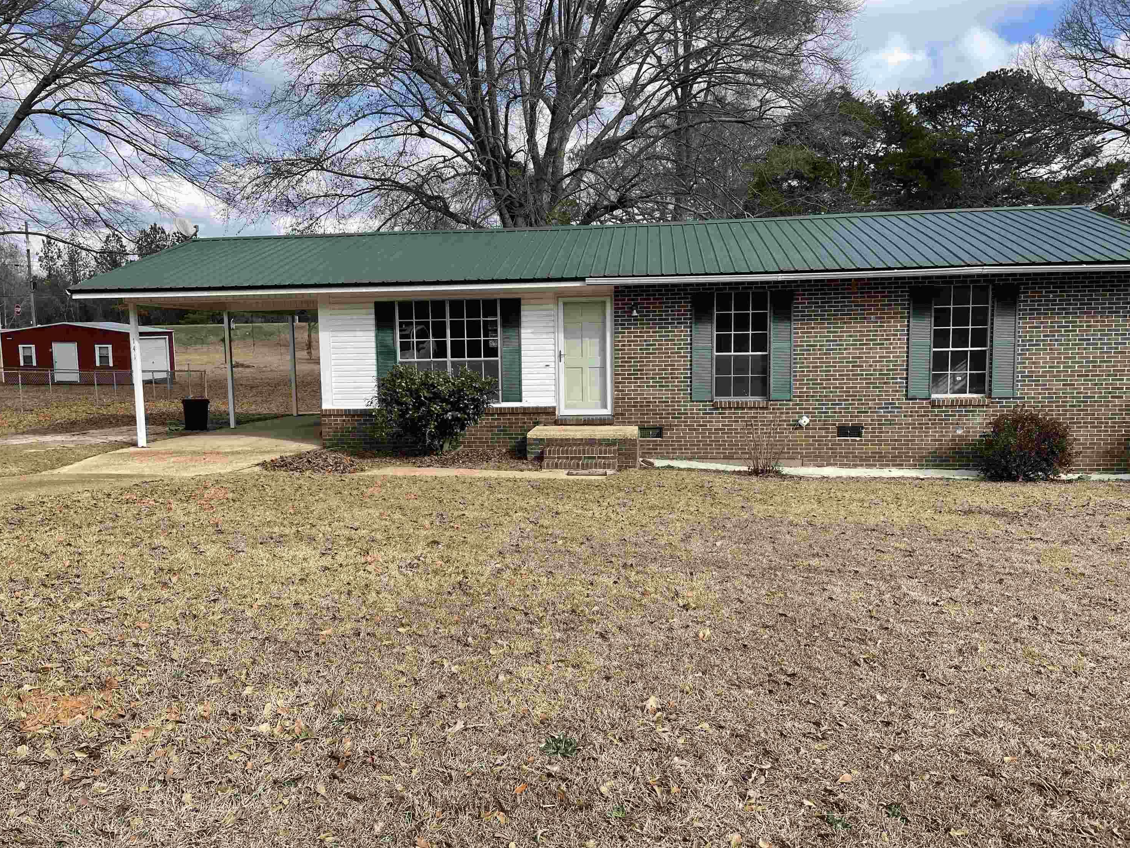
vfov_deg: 51.4
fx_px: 881
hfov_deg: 65.3
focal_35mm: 27
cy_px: 426
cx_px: 558
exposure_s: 1/2174
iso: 32
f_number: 1.6
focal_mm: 4.2
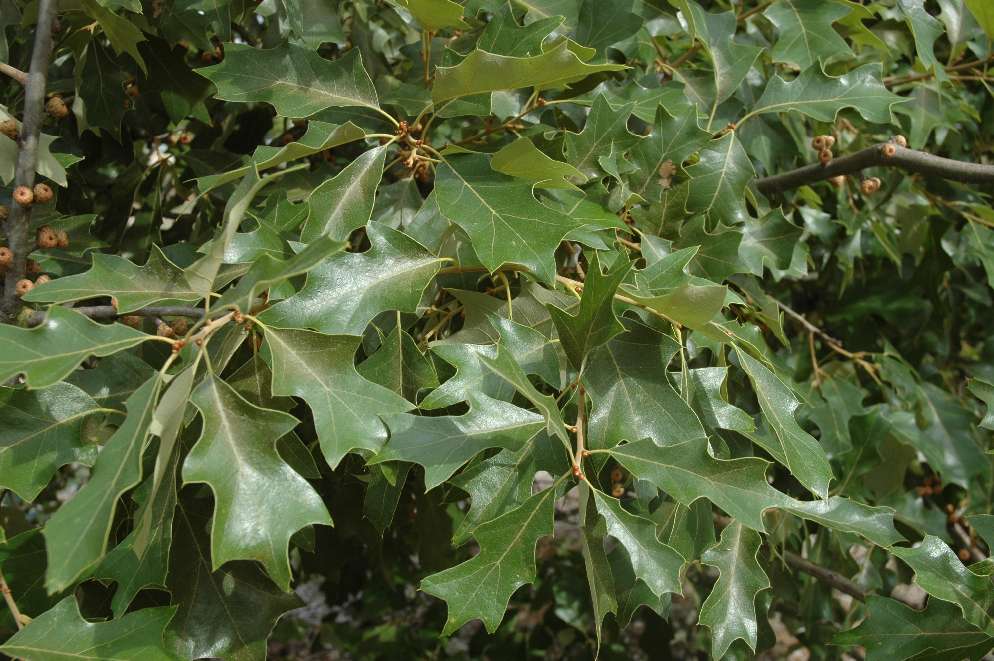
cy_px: 330
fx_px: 1034
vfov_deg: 35.4
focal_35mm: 38
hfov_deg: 51.3
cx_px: 497
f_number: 8
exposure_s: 1/200
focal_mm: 25
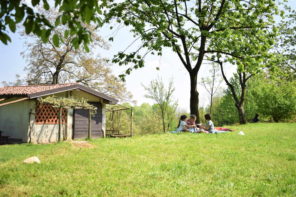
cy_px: 98
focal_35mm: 48
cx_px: 148
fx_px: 395
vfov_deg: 28.1
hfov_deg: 41.1
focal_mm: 32
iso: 200
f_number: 4.5
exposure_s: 1/800
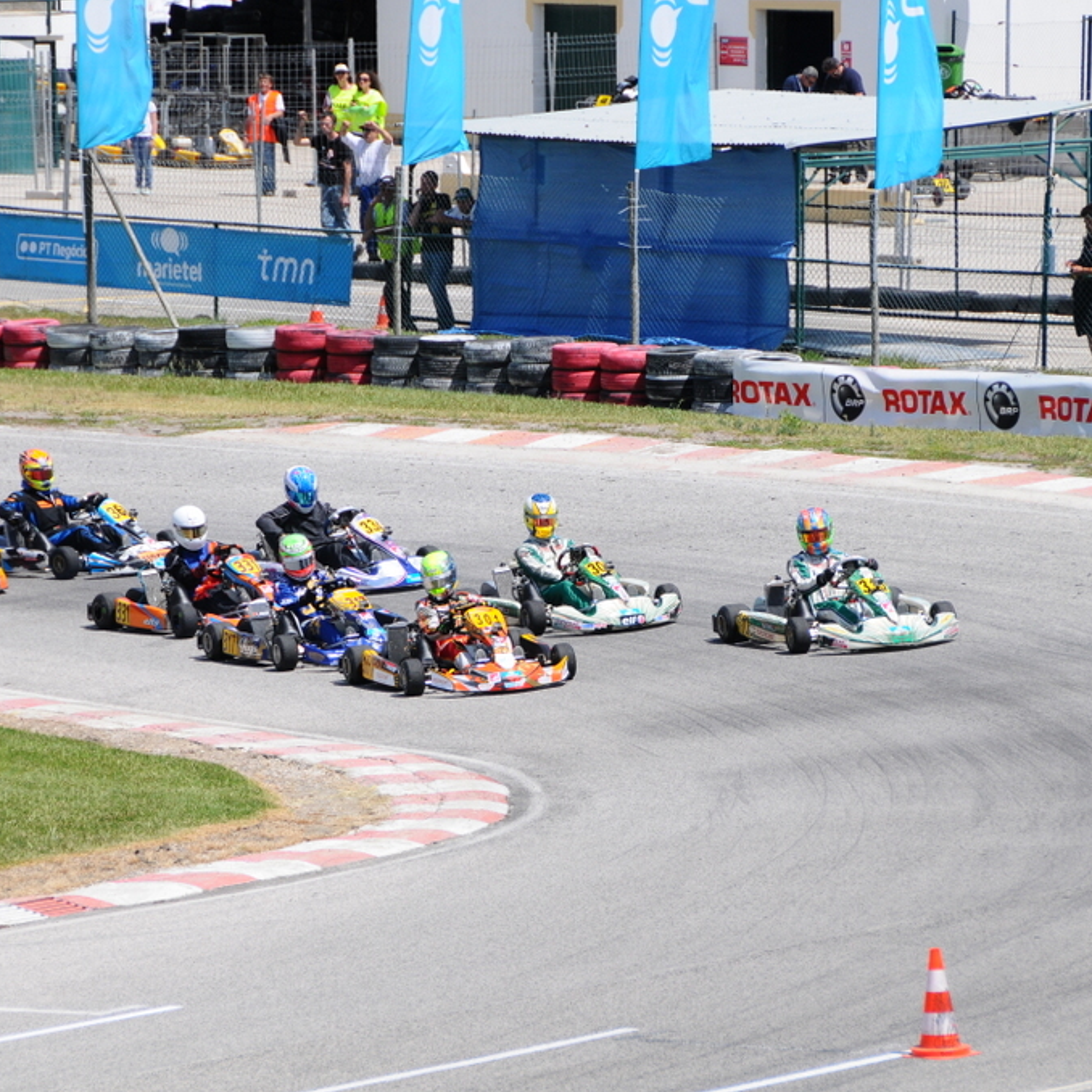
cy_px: 546
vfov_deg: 6.7
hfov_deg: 6.7
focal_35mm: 260
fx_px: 9267
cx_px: 536
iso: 400
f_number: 5.6
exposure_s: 1/2000
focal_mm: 135
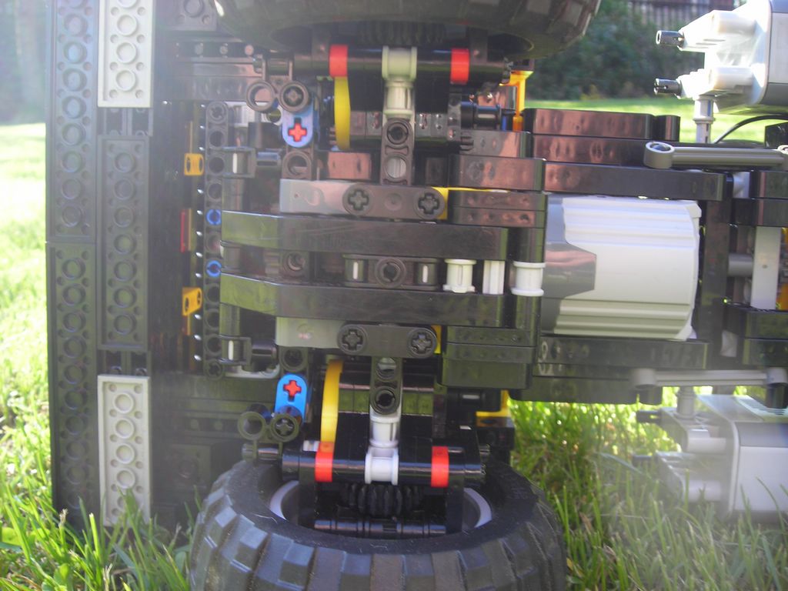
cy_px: 296
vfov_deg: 37.7
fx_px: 865
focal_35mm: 38
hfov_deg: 49.0
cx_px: 394
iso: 50
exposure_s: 1/43.6
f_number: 3.2
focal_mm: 6.3
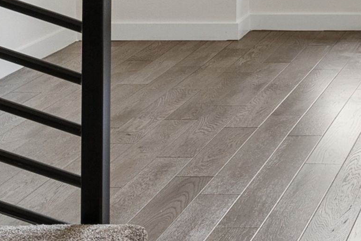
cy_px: -169
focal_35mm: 105
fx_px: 1053
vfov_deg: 12.2
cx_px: 541
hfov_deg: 17.5
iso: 640
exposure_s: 1/100
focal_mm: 19
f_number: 8
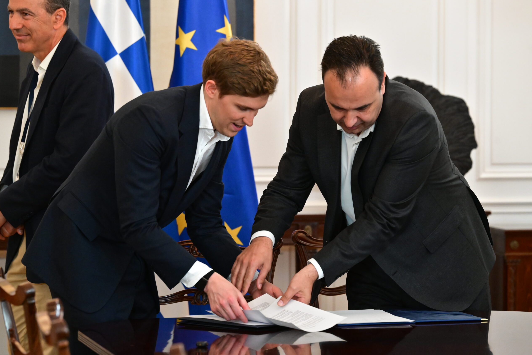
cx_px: 265
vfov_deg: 8.8
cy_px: 177
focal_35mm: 156
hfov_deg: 13.2
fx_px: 2305
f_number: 5.6
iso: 8000
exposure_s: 1/400
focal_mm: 155
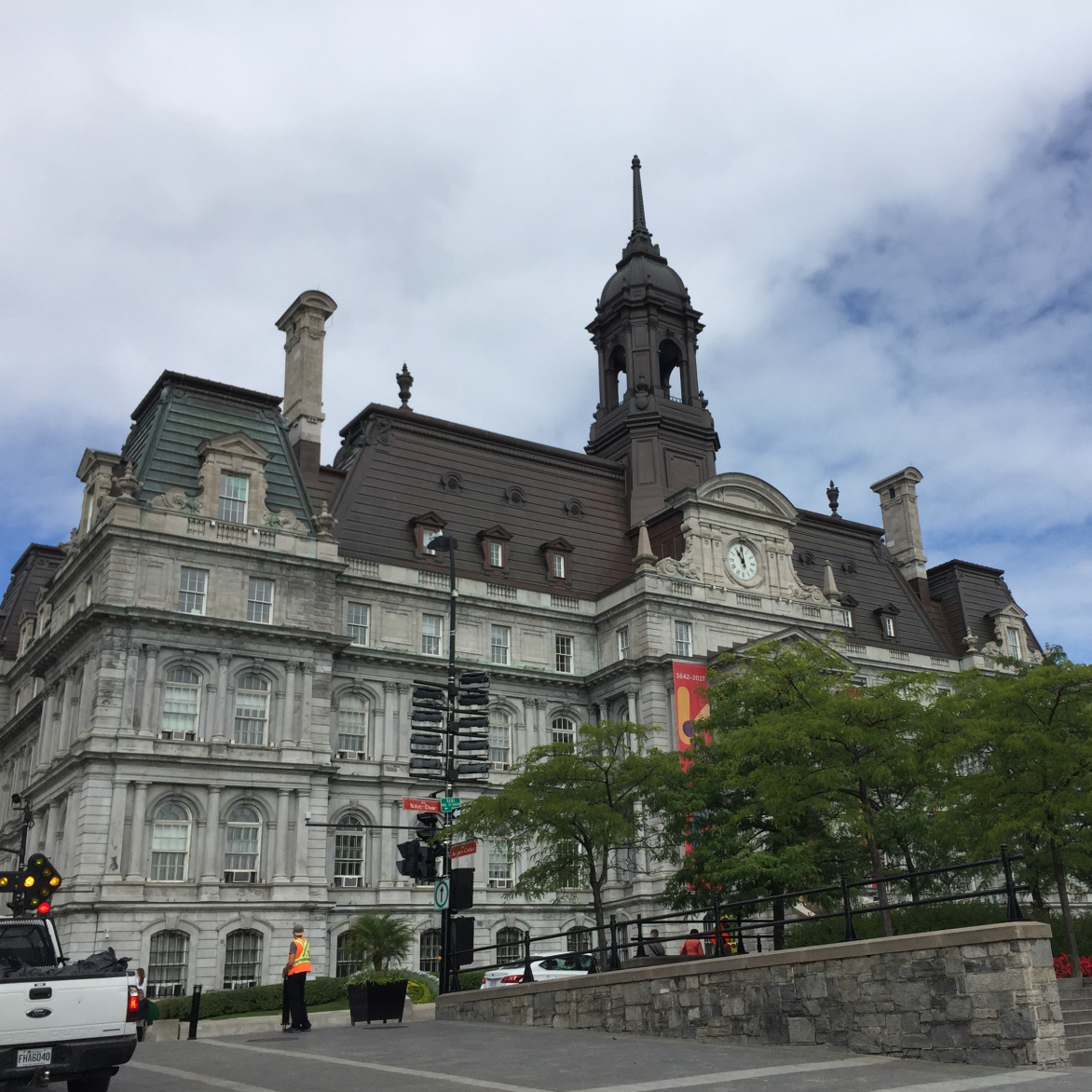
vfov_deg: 47.2
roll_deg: +3.3
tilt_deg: +20.3
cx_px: 678
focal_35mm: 35
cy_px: 557
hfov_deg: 46.8
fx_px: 1249
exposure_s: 1/2326
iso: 32
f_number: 2.2
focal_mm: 4.15
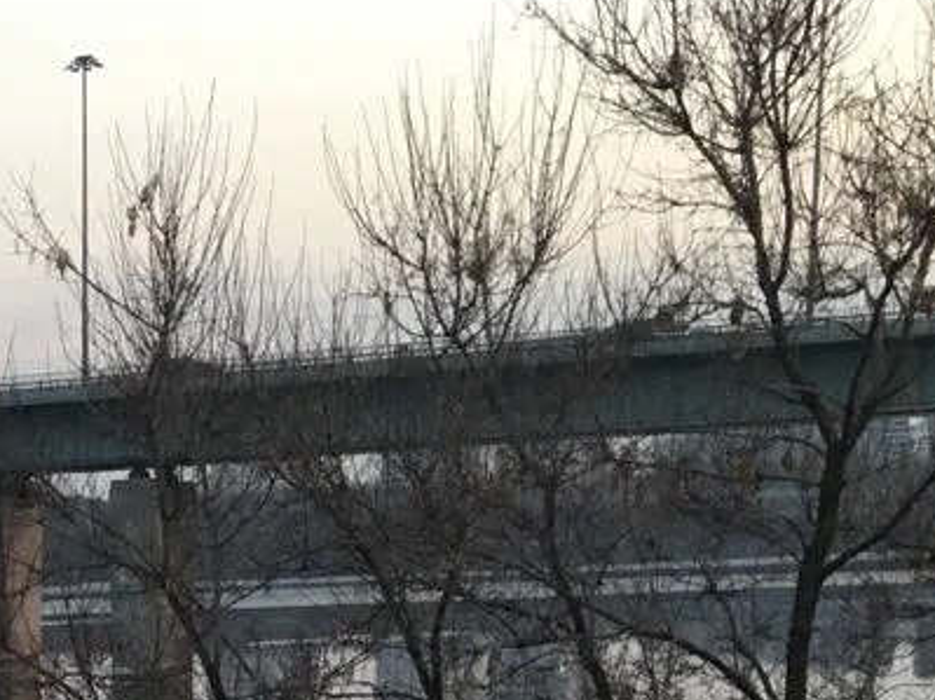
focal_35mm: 93
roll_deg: +3.0
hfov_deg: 19.0
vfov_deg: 14.7
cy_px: 1089
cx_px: -398
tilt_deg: -13.2
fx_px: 2511
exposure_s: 1/33
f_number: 2.2
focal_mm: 4.15
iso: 64
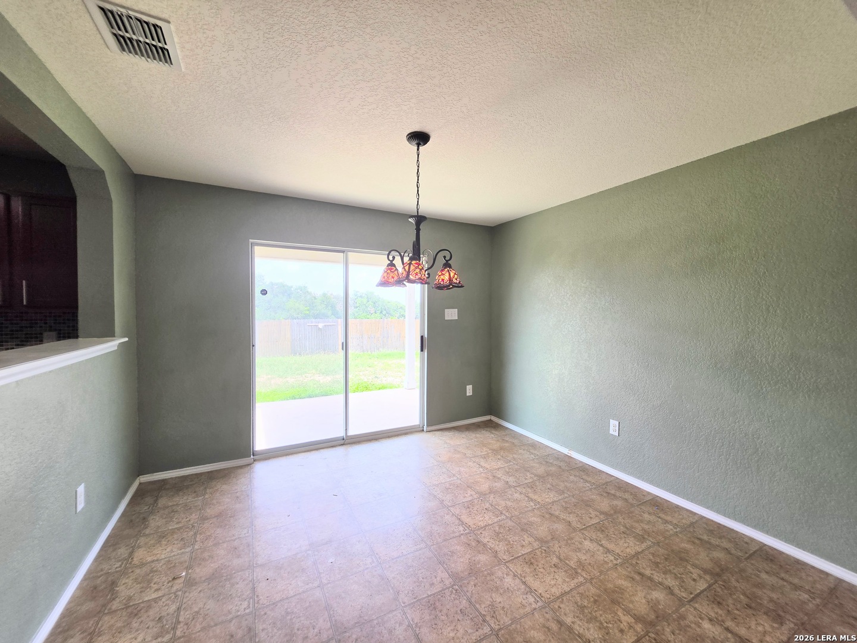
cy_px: 322
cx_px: 428
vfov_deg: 89.9
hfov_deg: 106.2
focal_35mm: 13
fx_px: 322
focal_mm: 2.2
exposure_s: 1/120
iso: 25
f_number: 1.9
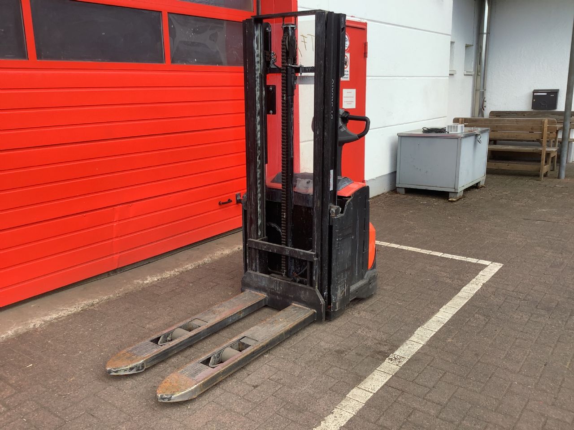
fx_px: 514
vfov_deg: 45.4
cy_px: 215
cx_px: 287
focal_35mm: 31
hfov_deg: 58.4
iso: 25
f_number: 2.4
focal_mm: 3.3
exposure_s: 1/185
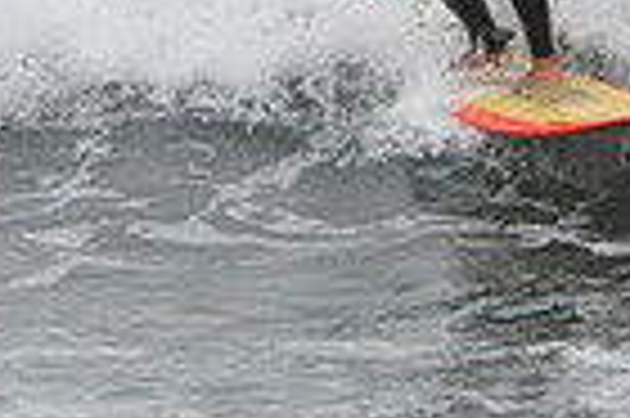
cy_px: -20
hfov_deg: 0.6
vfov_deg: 0.4
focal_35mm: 3426
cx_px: 518
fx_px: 59885
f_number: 11
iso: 1250
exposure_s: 1/1600
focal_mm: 550
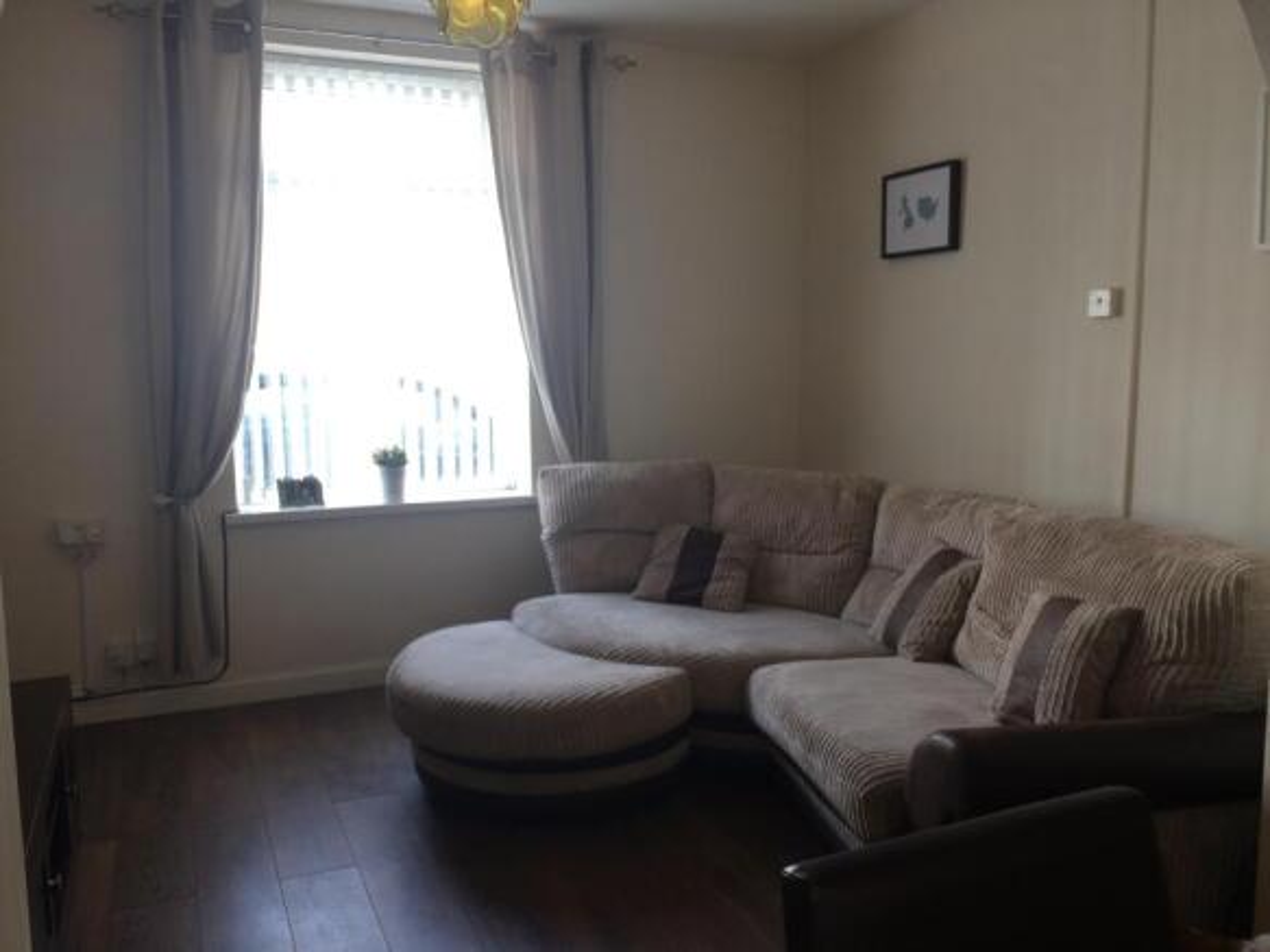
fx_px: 1064
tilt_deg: -5.7
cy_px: 476
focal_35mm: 29
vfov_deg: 48.2
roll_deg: +1.0
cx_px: 635
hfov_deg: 61.7
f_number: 2.2
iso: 32
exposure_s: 1/35
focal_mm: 4.15
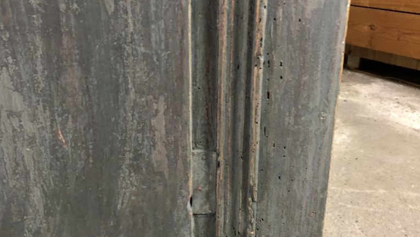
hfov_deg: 49.4
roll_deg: -0.9
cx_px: 211
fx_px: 457
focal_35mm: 41
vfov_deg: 29.0
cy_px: 138
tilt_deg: -22.5
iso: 400
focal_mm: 4
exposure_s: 1/33
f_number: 1.8
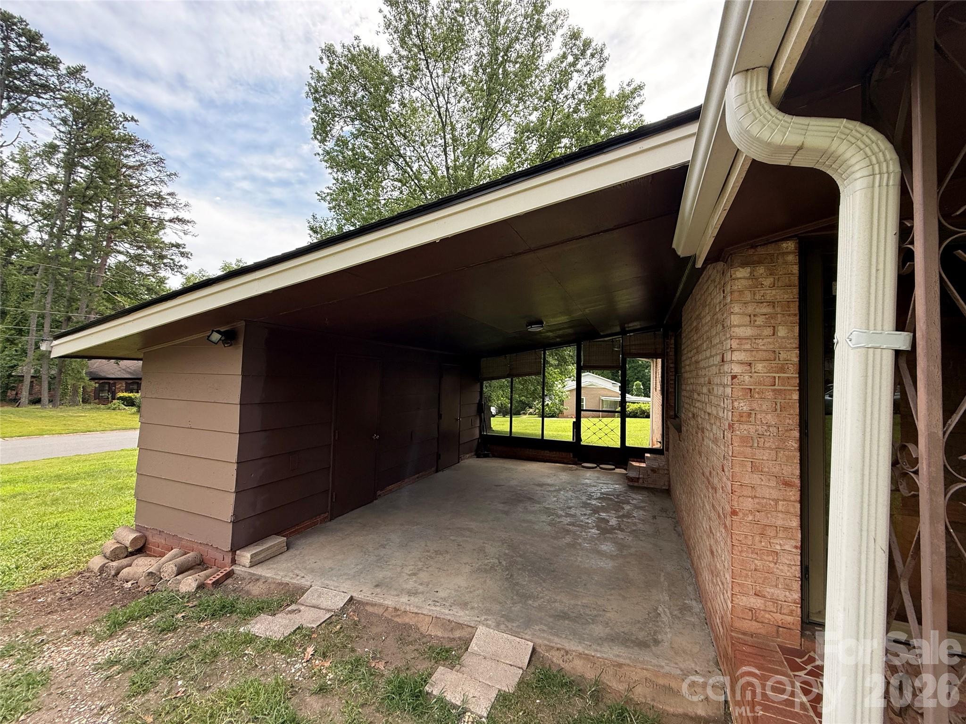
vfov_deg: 85.7
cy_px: 362
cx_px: 483
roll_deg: -1.9
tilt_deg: +3.9
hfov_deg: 102.1
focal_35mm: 14
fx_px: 391
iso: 64
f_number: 2.2
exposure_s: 1/349
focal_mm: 2.22
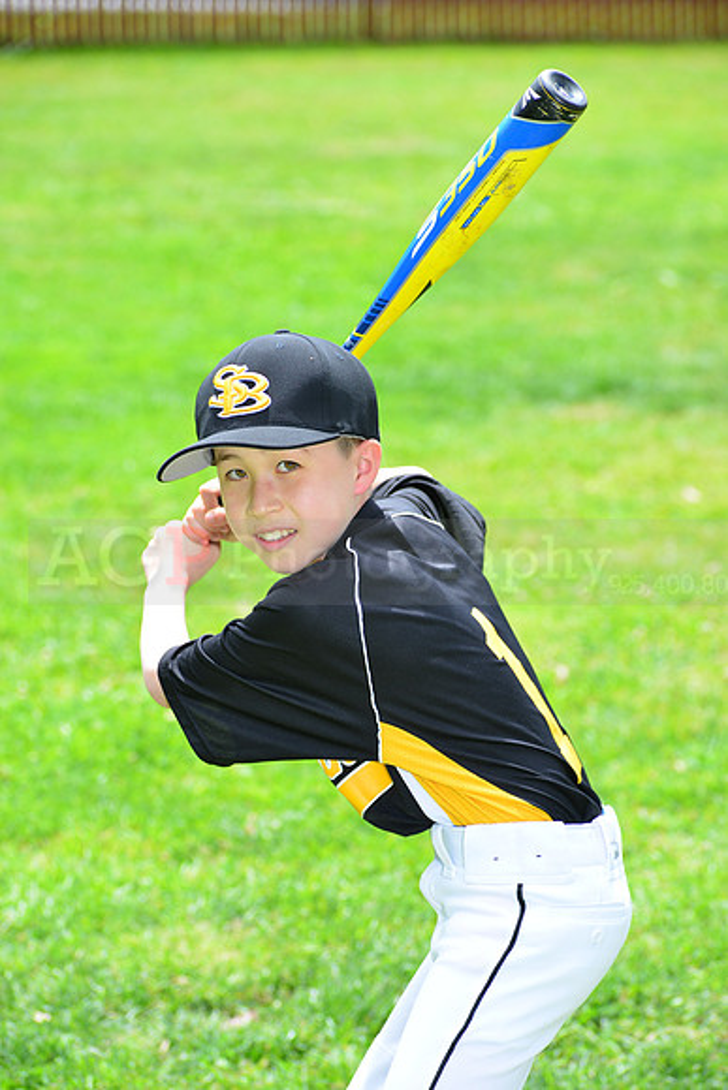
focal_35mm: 145
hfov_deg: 9.5
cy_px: 545
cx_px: 364
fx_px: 4395
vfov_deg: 14.2
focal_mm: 145
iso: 200
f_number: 8
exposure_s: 1/200
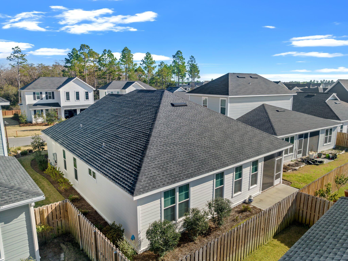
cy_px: 130
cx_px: 174
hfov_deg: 71.6
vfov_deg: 56.8
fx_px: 241
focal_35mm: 24
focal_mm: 12.29
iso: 120
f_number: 2.8
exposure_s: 1/400
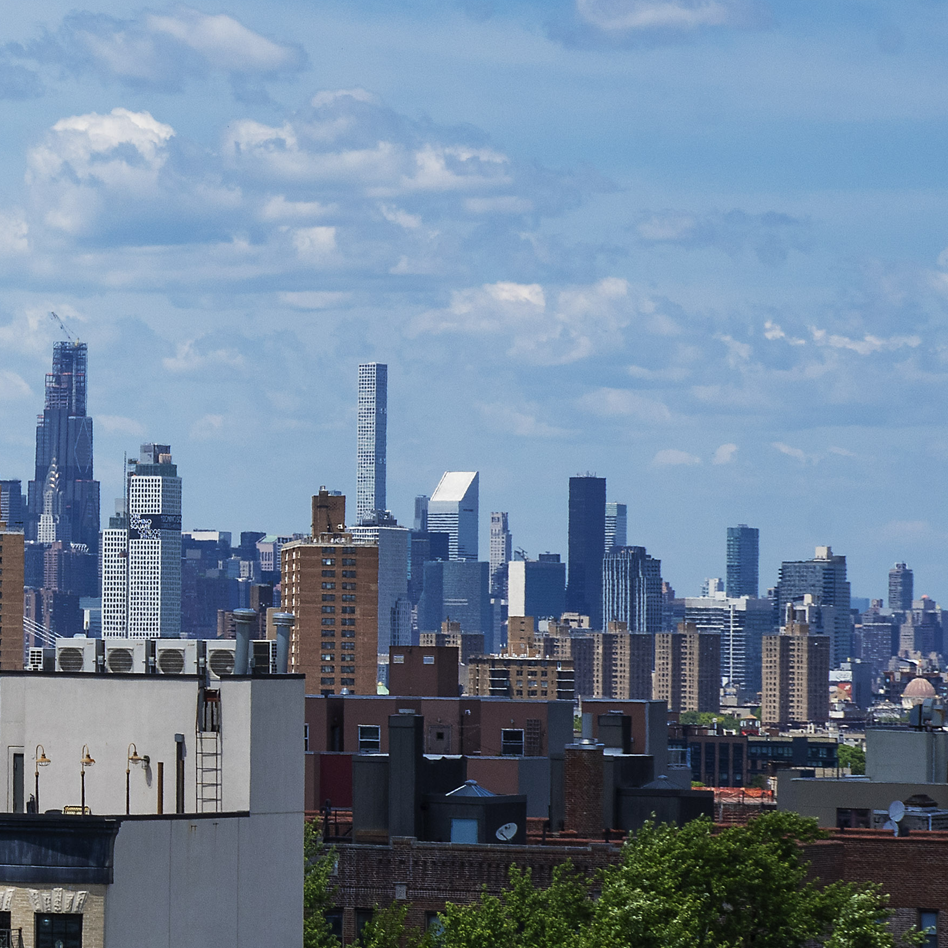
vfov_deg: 8.6
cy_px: 530
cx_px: -472
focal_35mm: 203
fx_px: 6290
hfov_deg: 8.4
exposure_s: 1/1600
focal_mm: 70
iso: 250
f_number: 8
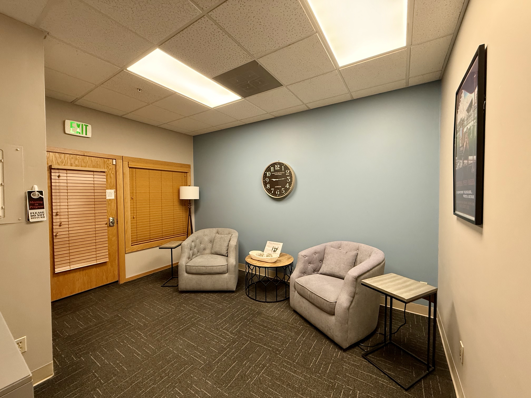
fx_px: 215
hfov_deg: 102.1
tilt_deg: -1.7
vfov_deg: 85.7
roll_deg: +0.1
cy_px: 199
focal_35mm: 14
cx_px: 266
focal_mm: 2.22
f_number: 2.2
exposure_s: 1/60
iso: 250
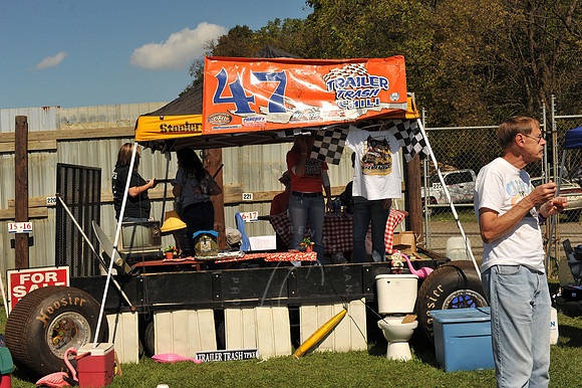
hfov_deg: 39.6
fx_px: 808
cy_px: 194
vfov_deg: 27.0
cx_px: 291
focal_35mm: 50
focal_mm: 50
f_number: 10
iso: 500
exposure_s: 1/2000
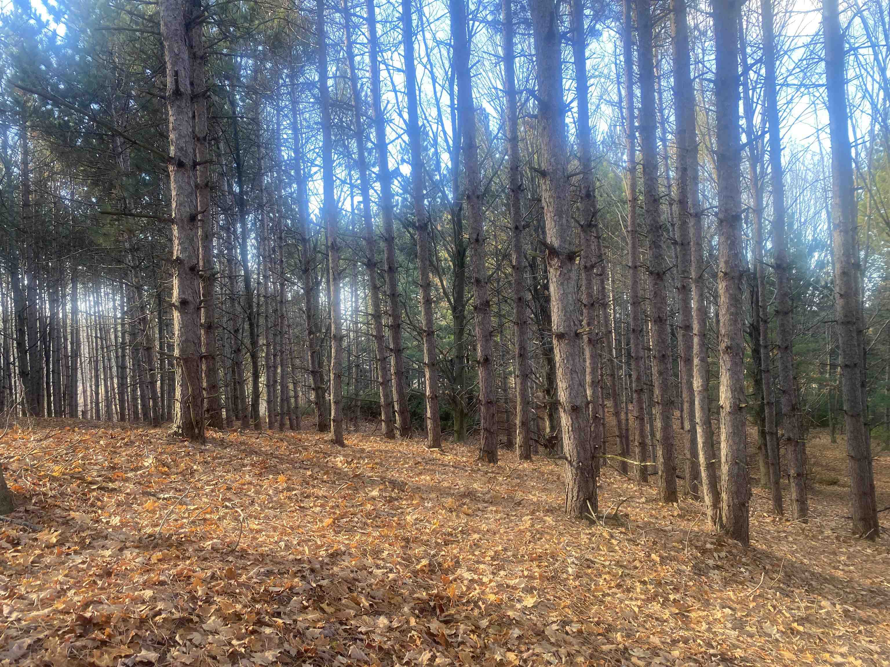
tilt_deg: +1.4
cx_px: 445
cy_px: 334
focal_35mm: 26
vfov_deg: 53.1
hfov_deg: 67.3
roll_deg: +2.8
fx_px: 668
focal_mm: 4.25
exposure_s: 1/121
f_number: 1.8
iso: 64
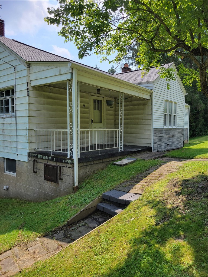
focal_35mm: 26
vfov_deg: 67.3
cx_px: 104
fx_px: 208
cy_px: 138
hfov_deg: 53.1
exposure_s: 1/1493
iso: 40
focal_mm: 5.4
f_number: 1.8
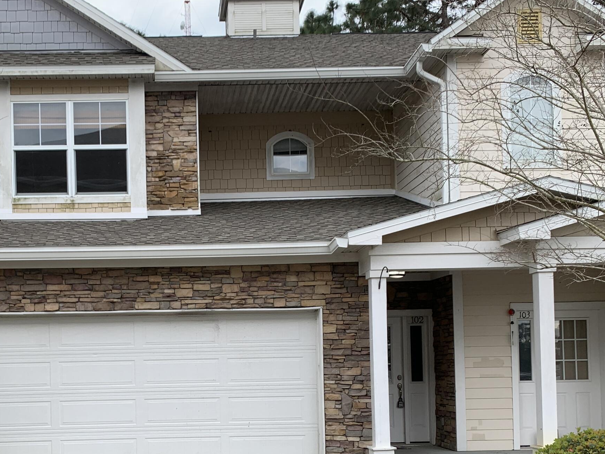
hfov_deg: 41.3
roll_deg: +0.8
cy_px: 356
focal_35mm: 45
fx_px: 787
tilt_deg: +0.4
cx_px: 185
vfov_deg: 31.4
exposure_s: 1/337
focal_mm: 4.25
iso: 25
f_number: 1.8
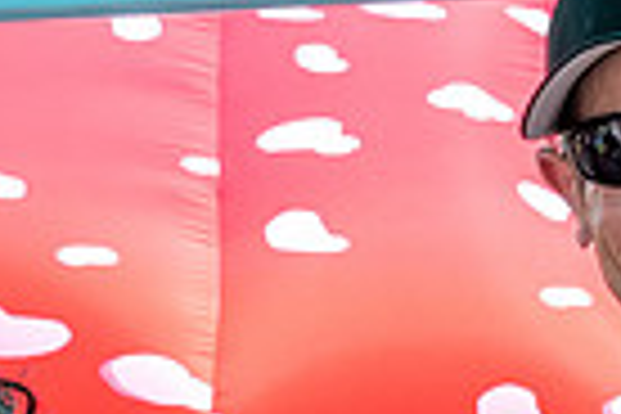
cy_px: 691
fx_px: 4588
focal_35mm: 266
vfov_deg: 5.1
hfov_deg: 7.7
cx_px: 398
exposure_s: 1/320
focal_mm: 40
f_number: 9
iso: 200
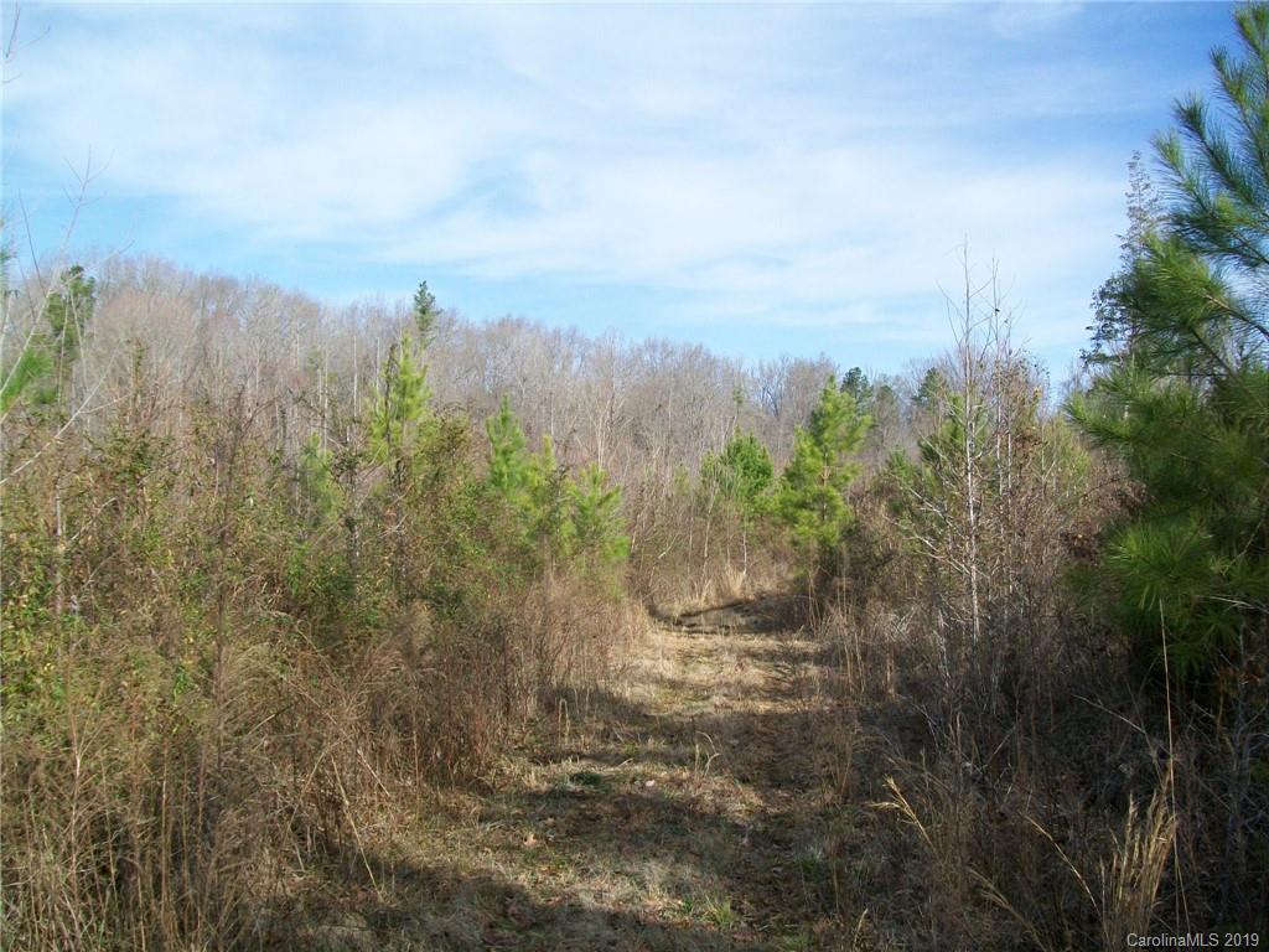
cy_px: 476
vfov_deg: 39.7
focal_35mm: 36
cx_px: 634
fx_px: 1320
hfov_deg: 51.4
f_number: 2.7
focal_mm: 6
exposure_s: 1/640
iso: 64
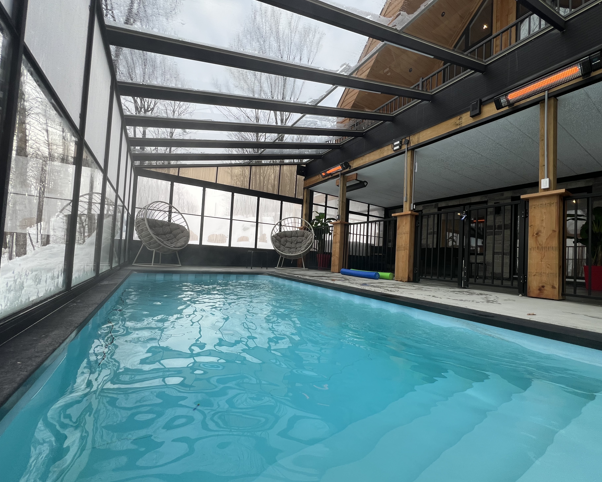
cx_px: 322
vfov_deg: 88.0
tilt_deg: +2.7
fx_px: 249
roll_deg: -3.5
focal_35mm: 14
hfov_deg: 100.5
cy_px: 248
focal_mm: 1.57
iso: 32
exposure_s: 1/251
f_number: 1.8
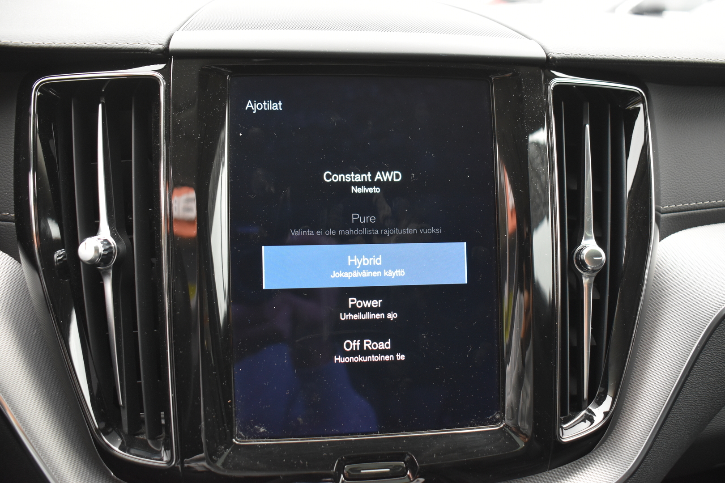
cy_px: 242
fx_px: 725
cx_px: 362
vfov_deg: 36.9
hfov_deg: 53.1
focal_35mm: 36
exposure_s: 1/60
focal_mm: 24
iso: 1100
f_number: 3.8
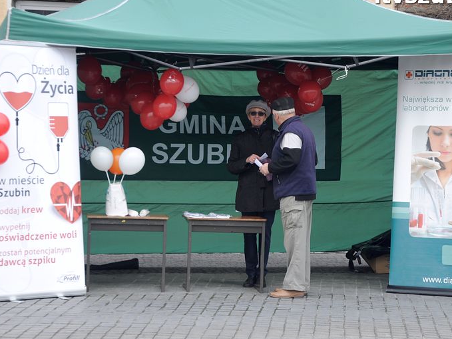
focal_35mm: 119
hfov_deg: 16.6
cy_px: 164
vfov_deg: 12.4
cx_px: 242
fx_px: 1554
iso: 200
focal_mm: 66
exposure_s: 1/100
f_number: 5.3
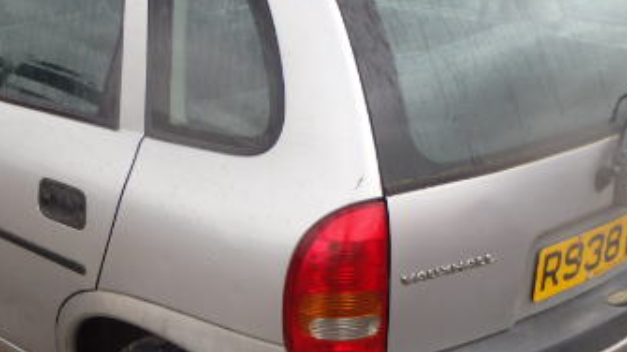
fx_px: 1246
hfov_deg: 28.0
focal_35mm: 75
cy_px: 249
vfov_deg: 16.0
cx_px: 204
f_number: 4.5
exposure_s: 1/80
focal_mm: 6.4
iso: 160
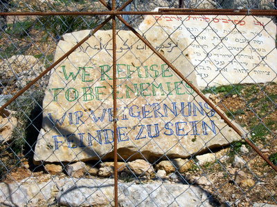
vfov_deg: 14.5
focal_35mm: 102
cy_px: 104
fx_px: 816
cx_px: 138
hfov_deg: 19.3
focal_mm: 18.3
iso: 64
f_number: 8.6
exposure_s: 1/250
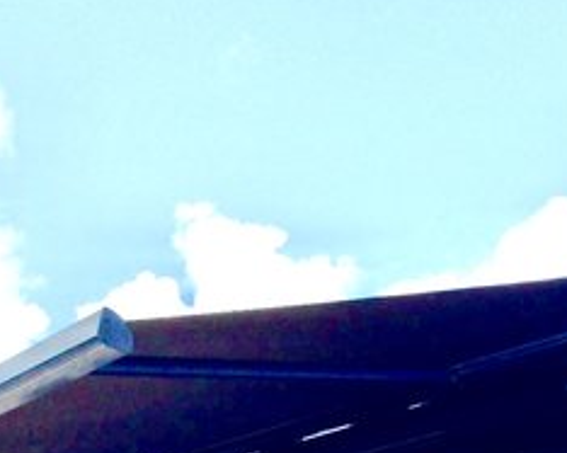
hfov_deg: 16.6
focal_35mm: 110
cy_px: 671
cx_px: 717
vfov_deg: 13.2
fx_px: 1845
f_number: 2.4
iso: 50
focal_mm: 4.13
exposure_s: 1/1153
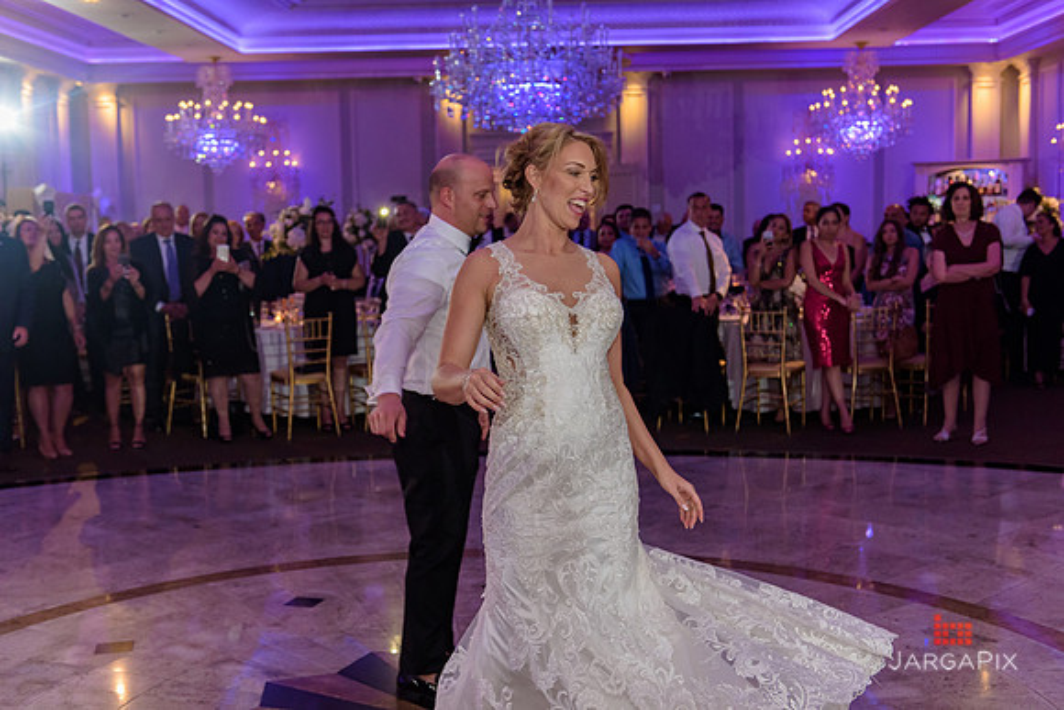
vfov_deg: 30.5
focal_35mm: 44
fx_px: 1301
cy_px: 355
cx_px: 532
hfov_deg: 44.5
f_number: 3.2
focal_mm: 44
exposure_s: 1/125
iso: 1600
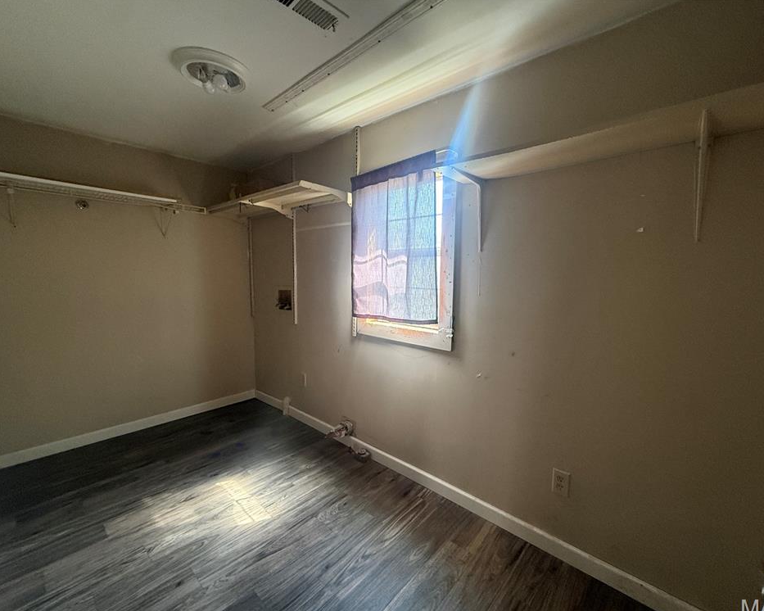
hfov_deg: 96.7
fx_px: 339
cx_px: 404
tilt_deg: -6.0
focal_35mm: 15
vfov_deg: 84.0
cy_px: 311
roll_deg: -1.1
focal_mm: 2.22
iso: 320
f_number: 2.2
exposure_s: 1/85
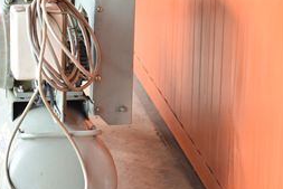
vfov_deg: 8.4
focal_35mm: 163
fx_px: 1282
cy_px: 85
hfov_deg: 12.5
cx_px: 50
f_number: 6.3
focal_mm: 55
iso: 1250
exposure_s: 1/125
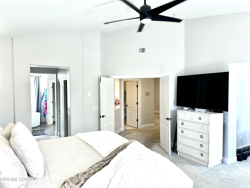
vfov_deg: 56.8
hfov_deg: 71.6
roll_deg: +0.1
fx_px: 173
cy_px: 94
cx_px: 125
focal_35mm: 24
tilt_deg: -1.1
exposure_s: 1/124
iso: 64
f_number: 1.78
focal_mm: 6.86
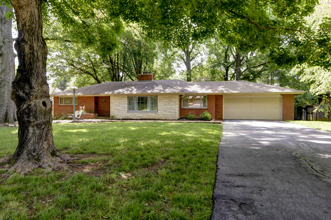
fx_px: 221
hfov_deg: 73.7
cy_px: 110
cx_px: 166
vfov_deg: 53.1
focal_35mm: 24
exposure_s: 1/20
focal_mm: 24
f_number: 6.7
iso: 100
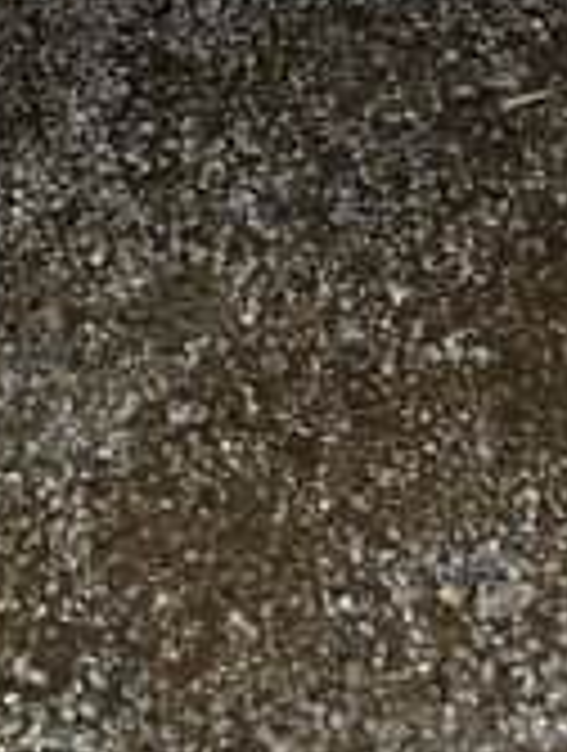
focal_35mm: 159
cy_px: -1288
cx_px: -212
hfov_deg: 9.2
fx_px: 3459
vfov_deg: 10.1
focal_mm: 4.2
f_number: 1.8
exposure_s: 1/788
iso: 32
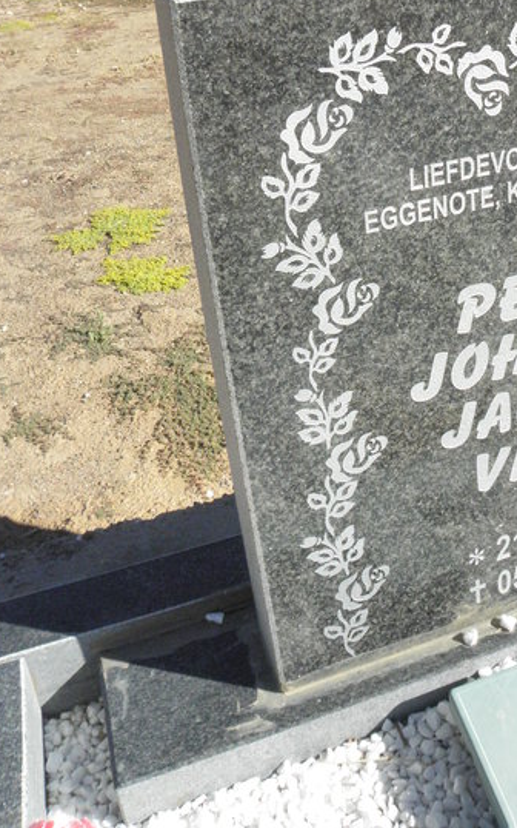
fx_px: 925
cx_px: 454
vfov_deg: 47.0
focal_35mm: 41
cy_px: 239
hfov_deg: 30.0
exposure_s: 1/640
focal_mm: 4.6
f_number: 6.3
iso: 200
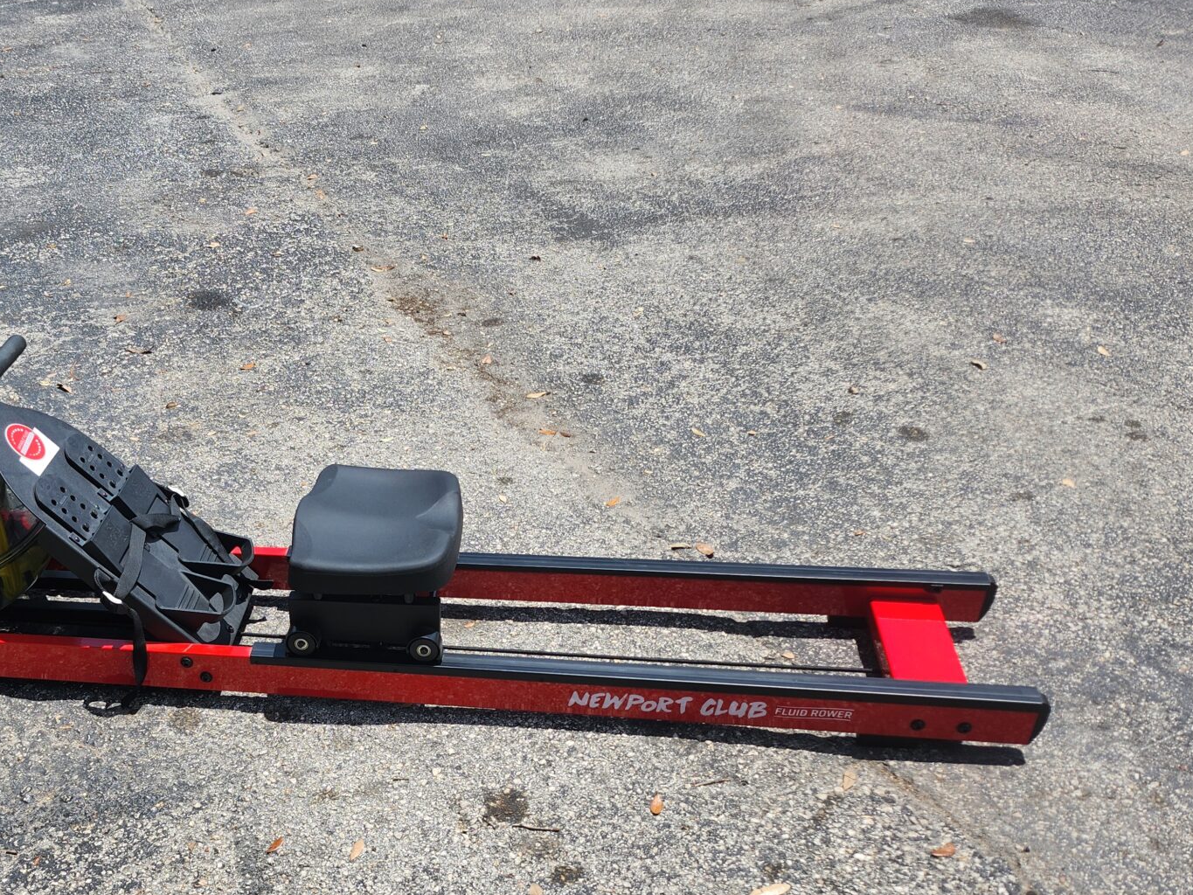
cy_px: 619
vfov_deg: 39.1
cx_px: 322
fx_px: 1241
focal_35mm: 36
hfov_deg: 49.6
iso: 50
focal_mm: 5
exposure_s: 1/2693
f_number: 1.8
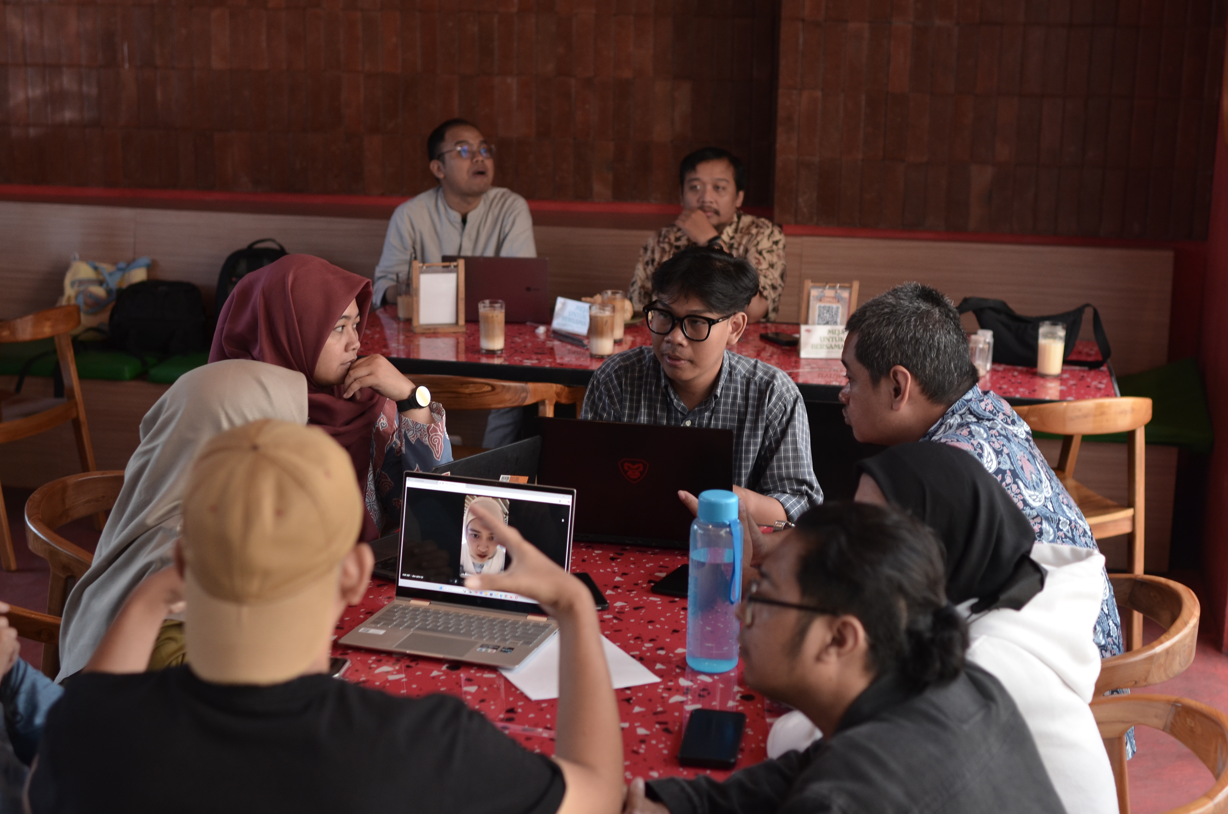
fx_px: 1787
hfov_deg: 37.9
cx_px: 614
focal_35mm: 52
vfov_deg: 25.6
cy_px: 407
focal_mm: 35
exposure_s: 1/250
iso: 500
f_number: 2.5
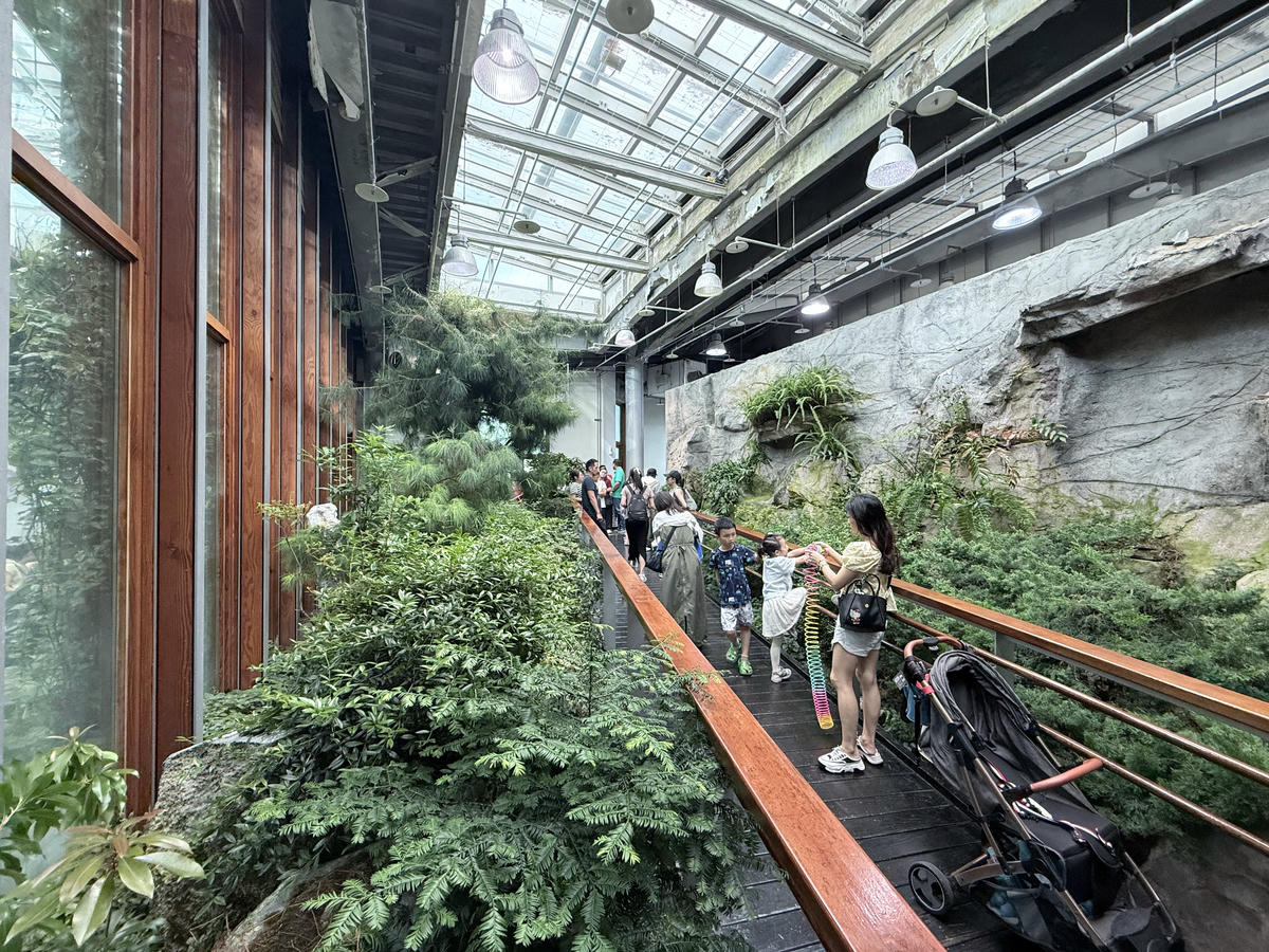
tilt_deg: +0.6
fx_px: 513
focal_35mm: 14
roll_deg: +0.1
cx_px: 634
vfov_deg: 85.7
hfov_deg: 102.1
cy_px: 476
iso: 250
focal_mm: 2.22
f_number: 2.2
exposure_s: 1/120
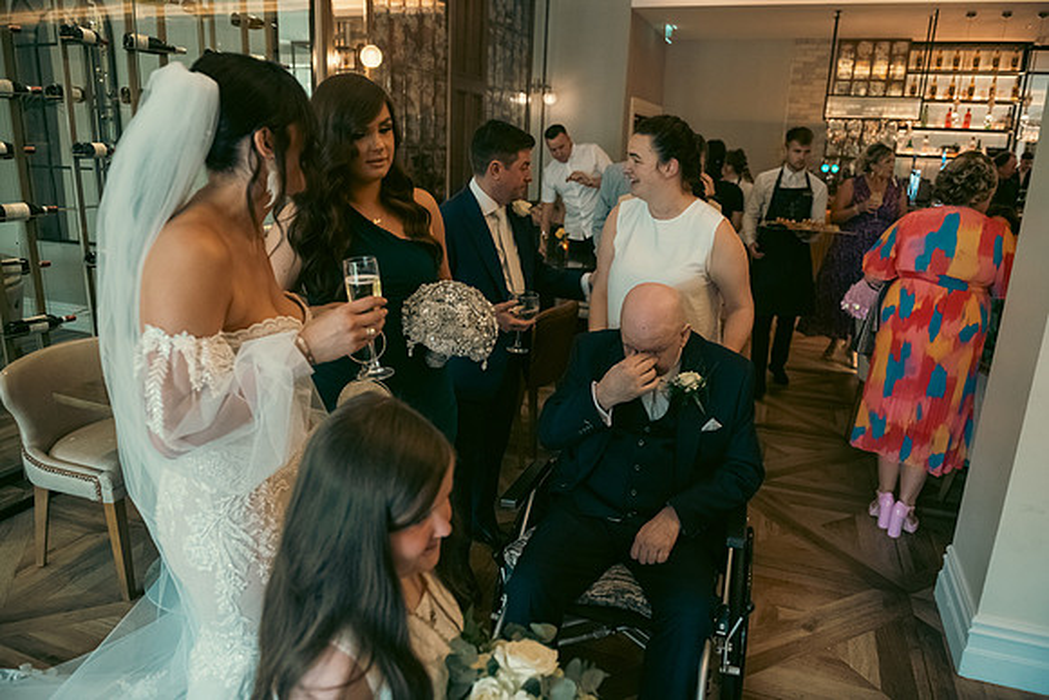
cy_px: 350
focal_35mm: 24
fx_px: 699
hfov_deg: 73.7
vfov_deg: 53.2
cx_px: 524
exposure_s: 1/160
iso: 1600
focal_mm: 24
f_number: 3.5
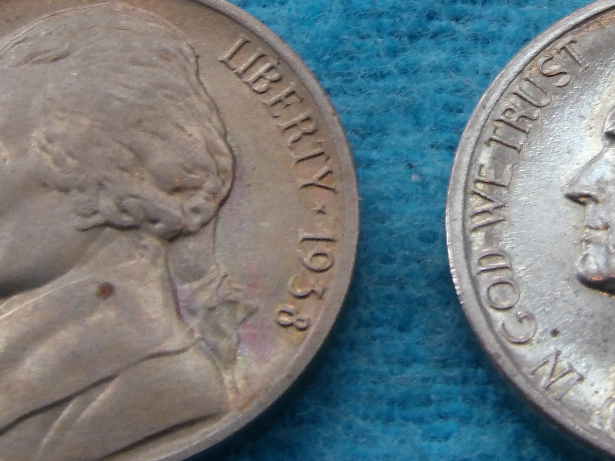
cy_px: 191
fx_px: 2203
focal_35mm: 124
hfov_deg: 15.8
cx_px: 446
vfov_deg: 11.9
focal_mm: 9.2
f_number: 5.3
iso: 200
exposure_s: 1/21
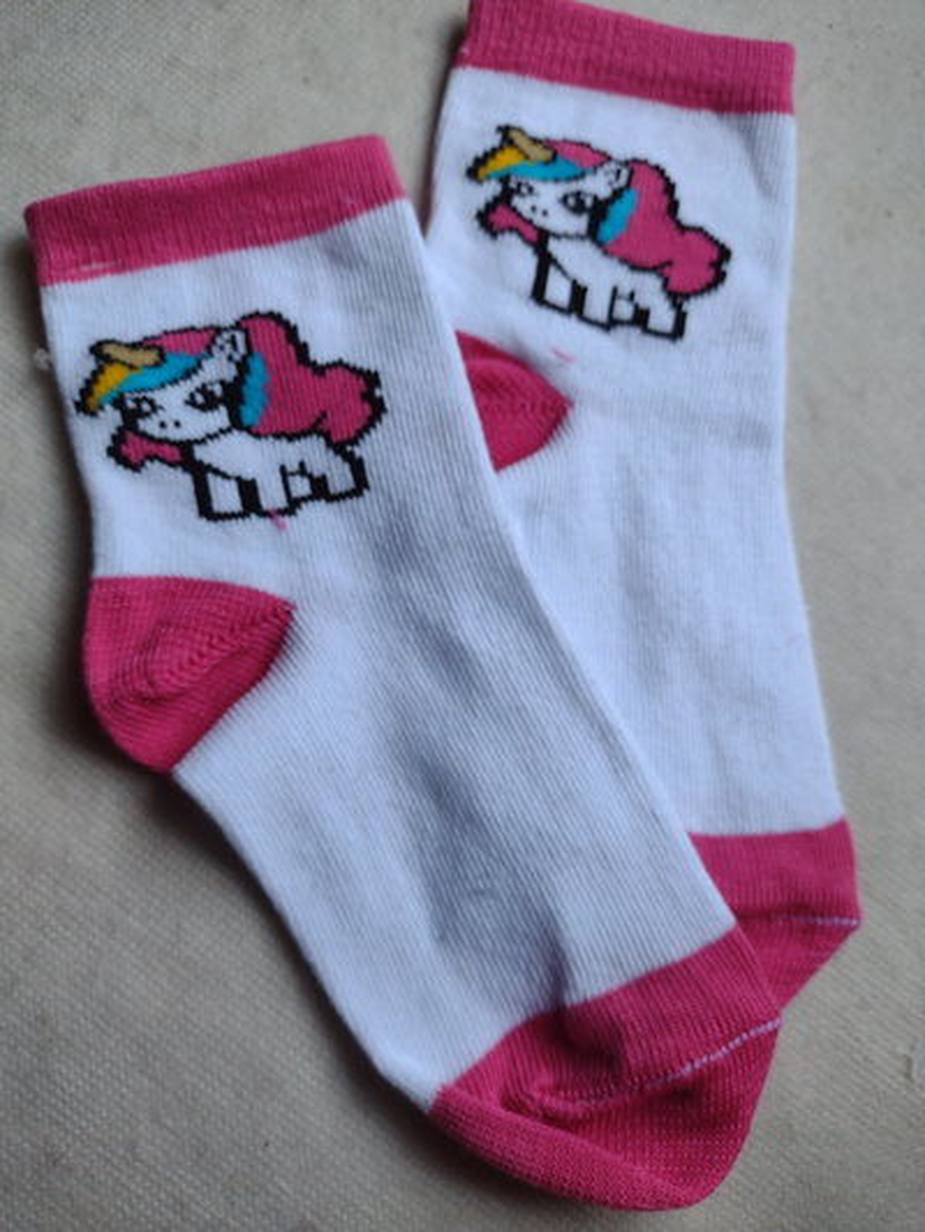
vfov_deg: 65.3
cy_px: 616
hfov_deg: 51.4
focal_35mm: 27
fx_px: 962
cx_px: 462
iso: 132
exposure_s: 1/100
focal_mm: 4.71
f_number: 1.7
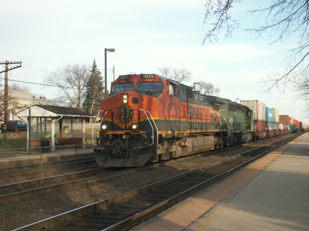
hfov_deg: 37.5
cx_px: 154
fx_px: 455
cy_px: 116
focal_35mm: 51
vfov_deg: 28.6
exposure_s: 1/320
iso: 64
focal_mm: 8.52
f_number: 3.2
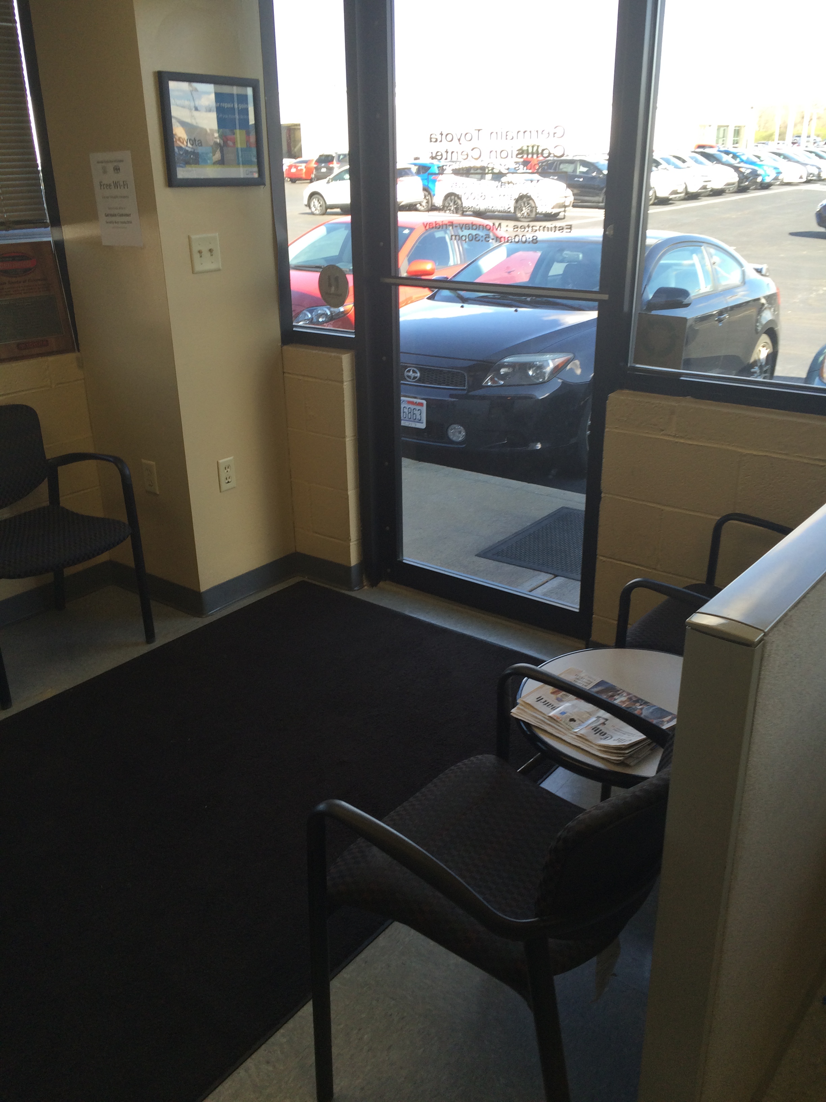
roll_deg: +1.9
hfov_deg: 48.2
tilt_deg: -24.7
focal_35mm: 29
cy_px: 551
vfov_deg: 61.7
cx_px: 413
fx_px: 923
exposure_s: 1/120
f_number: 2.2
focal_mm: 4.15
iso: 40
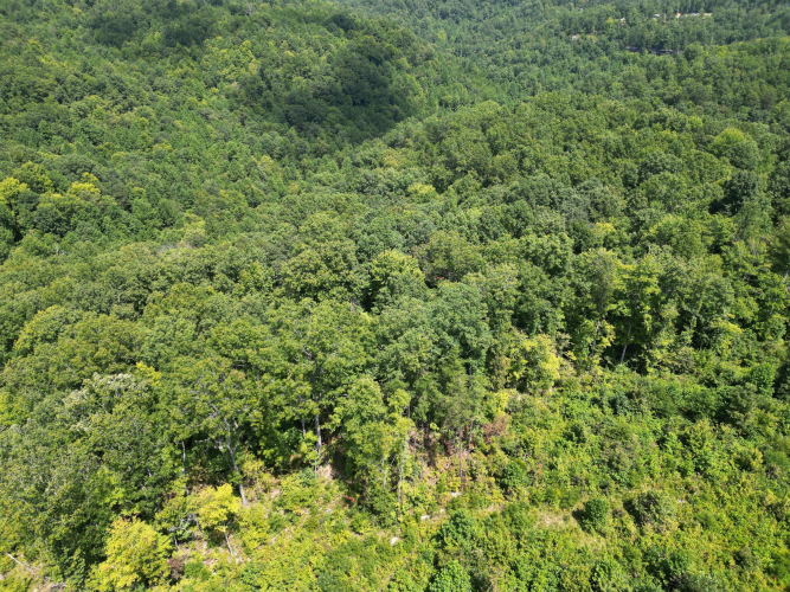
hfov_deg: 71.6
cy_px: 296
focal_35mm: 24
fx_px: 548
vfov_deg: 56.8
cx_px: 395
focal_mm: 6.72
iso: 100
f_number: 1.7
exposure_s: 1/1250
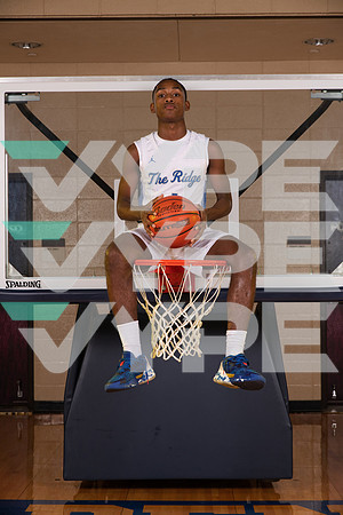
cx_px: 172
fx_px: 1000
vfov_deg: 28.8
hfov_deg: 19.5
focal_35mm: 70
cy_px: 258
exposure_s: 1/320
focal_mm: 70
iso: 320
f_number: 7.1
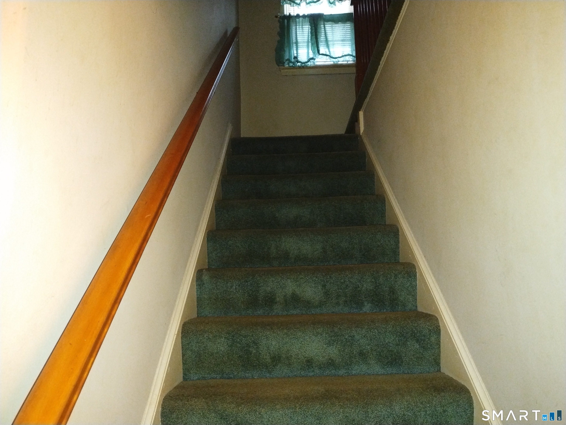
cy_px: 212
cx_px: 283
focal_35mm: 25
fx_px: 409
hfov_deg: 69.4
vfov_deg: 54.9
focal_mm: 4.71
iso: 525
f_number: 1.7
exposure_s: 1/25
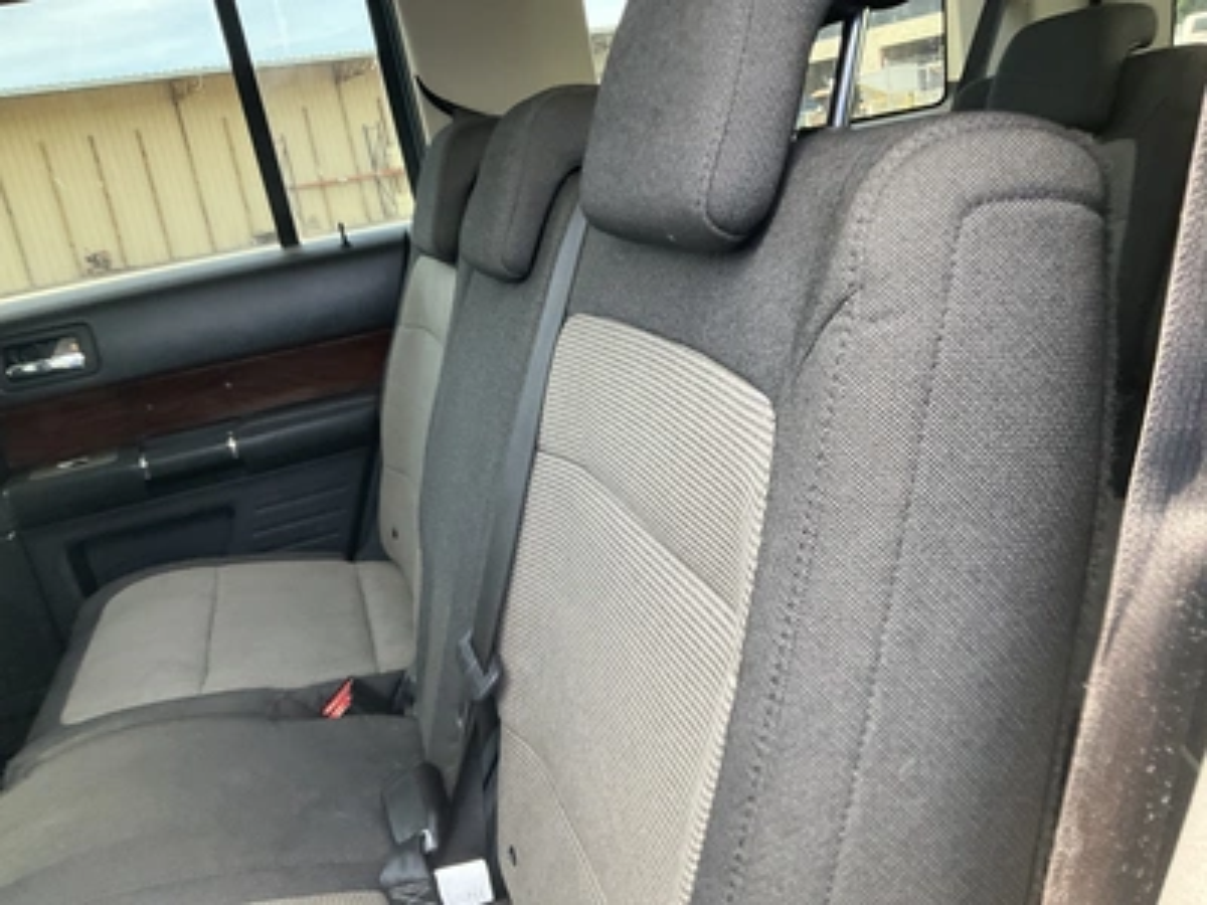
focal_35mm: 29
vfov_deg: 48.2
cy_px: 452
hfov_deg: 61.7
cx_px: 604
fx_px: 1011
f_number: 1.8
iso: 64
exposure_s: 1/122
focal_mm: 3
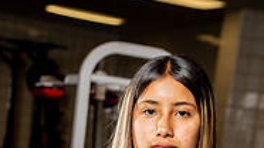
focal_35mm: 132
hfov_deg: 16.3
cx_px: 125
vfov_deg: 8.6
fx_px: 923
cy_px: 316
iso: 320
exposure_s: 1/250
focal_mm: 52
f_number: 4
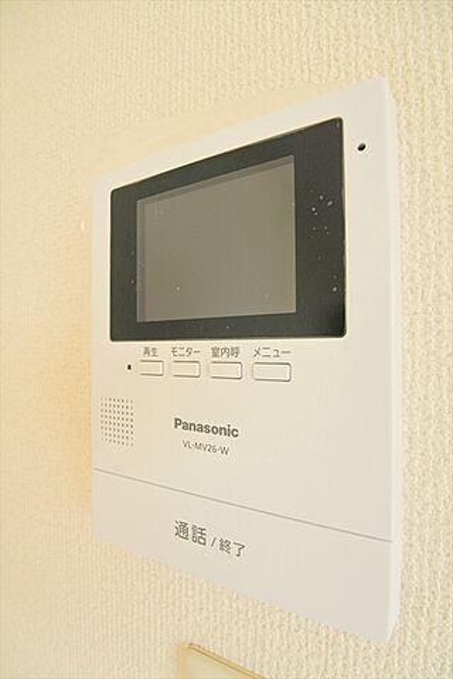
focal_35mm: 18
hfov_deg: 67.4
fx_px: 340
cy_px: 340
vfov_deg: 90.0
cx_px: 226
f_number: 3.5
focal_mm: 6.7
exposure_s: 1/400
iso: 200
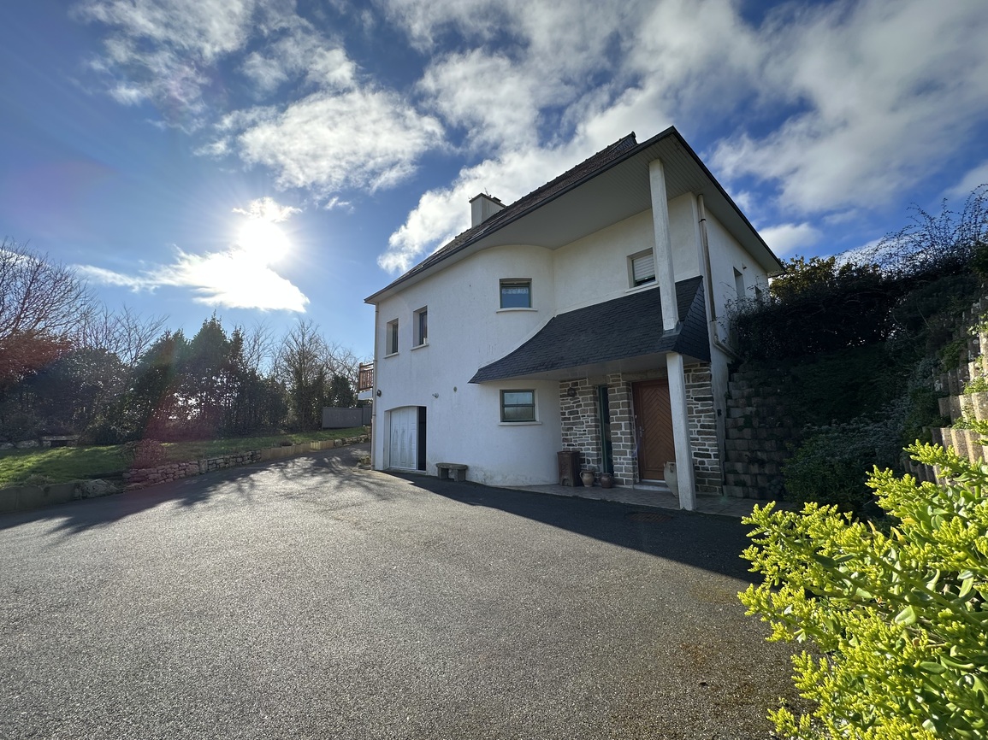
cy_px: 370
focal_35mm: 14
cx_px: 494
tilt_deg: +8.8
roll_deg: +1.1
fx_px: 400
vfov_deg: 85.7
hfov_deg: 102.1
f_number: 2.2
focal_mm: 2.22
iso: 50
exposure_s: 1/1553
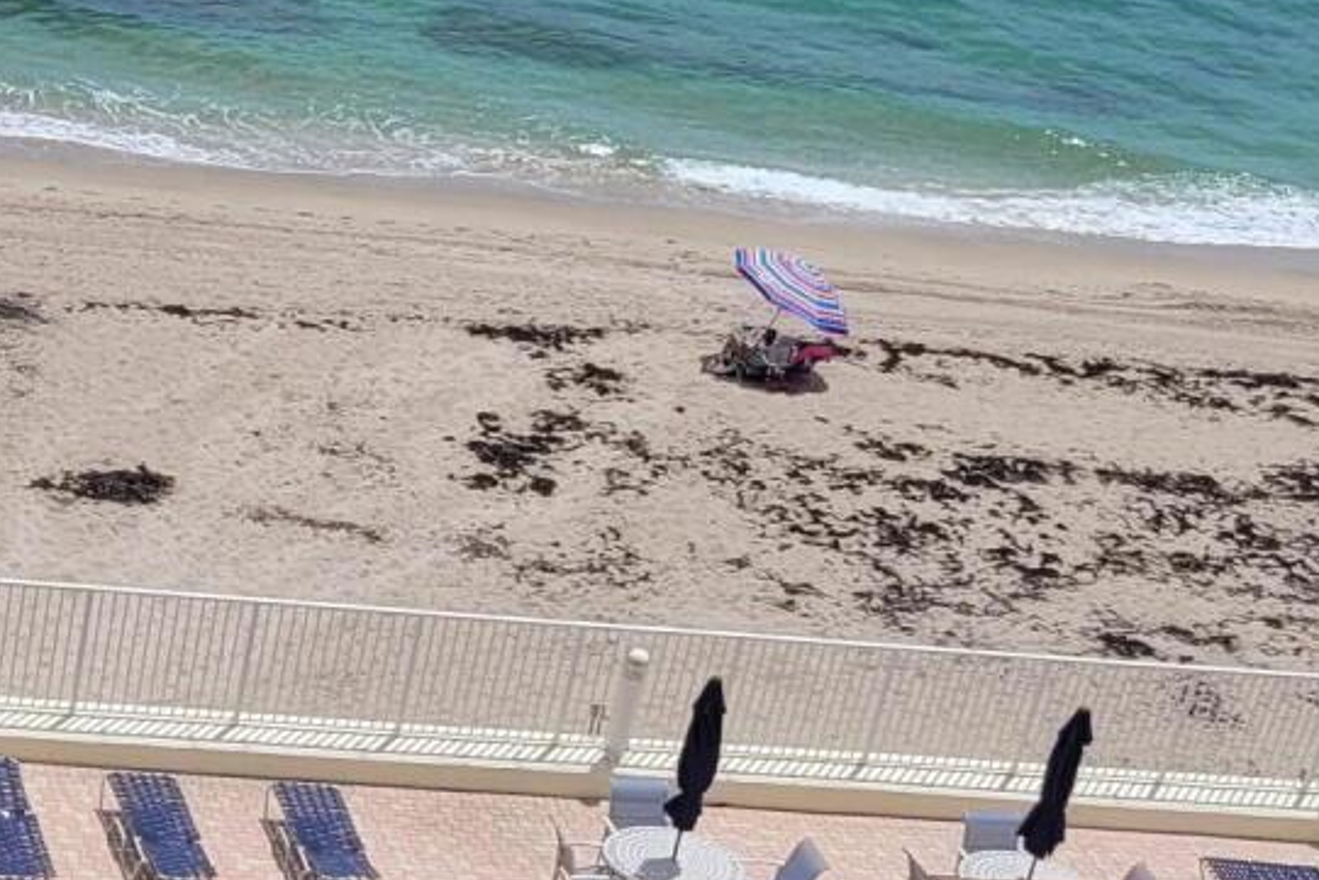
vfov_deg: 13.1
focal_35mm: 100
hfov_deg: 20.1
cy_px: 1241
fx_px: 3665
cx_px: 215
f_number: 1.8
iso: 40
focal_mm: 5.4
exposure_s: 1/5655
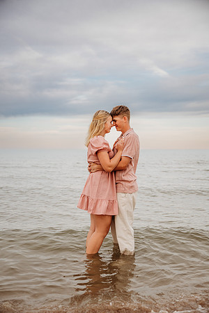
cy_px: 156
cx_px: 104
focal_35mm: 42
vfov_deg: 46.4
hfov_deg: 31.9
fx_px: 366
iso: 320
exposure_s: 1/1000
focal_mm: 42
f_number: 2.8
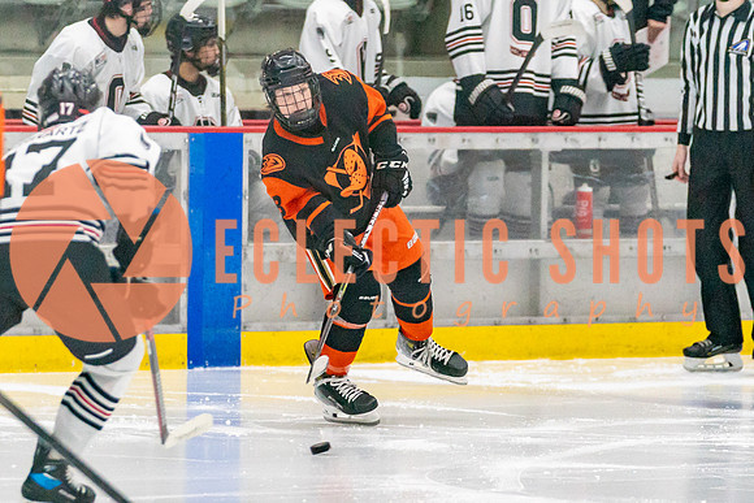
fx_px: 7296
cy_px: 355
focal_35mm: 348
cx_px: 349
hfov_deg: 5.9
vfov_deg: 3.9
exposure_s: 1/1250
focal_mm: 162
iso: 3200
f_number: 2.8
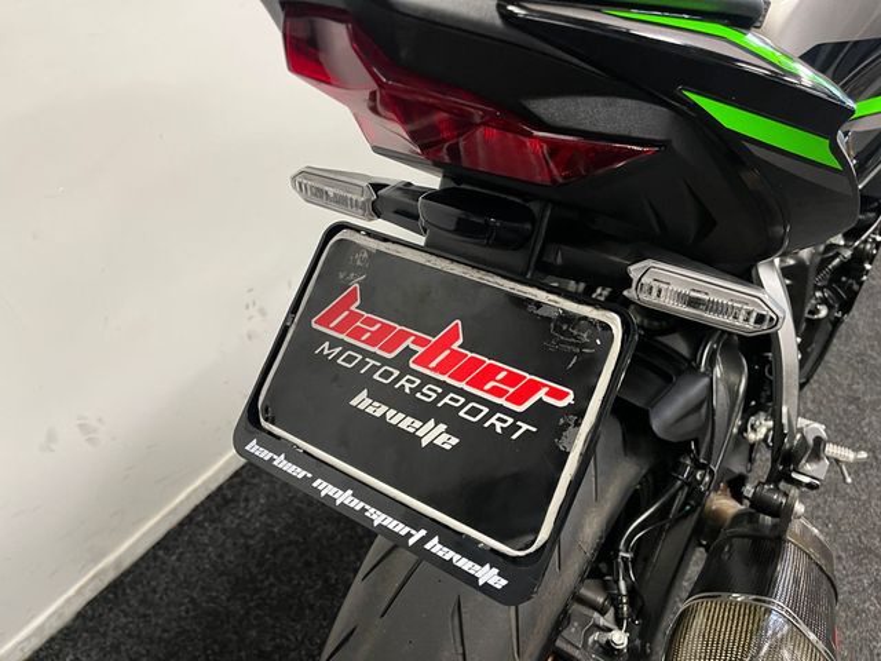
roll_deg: +1.5
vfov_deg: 53.1
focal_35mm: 26
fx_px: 662
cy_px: 330
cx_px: 440
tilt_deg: -39.3
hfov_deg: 67.3
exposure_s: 1/50
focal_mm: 5.1
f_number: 1.6
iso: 160
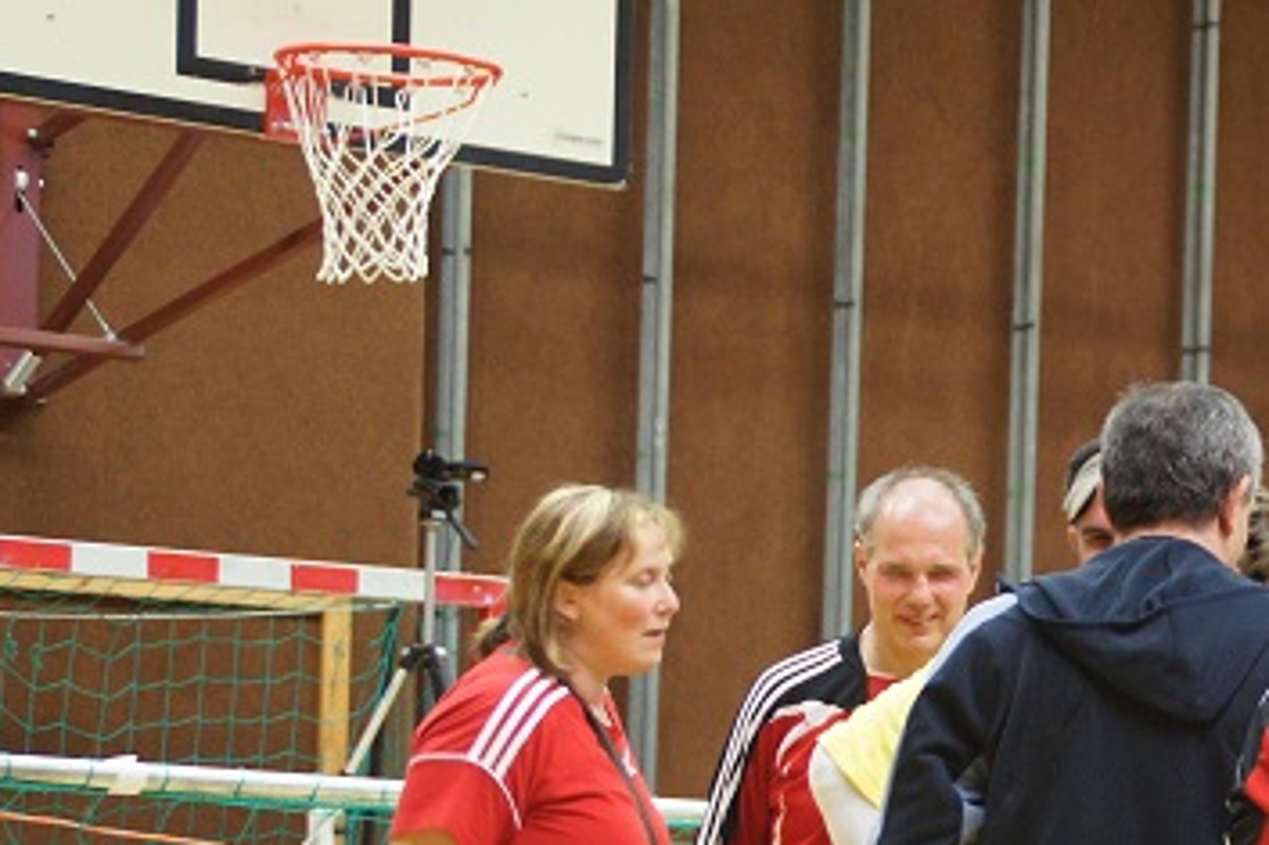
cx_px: 1398
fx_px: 5989
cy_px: 741
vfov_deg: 8.0
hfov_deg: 11.9
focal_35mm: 170
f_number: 4.5
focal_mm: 50
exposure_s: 1/25
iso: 1600
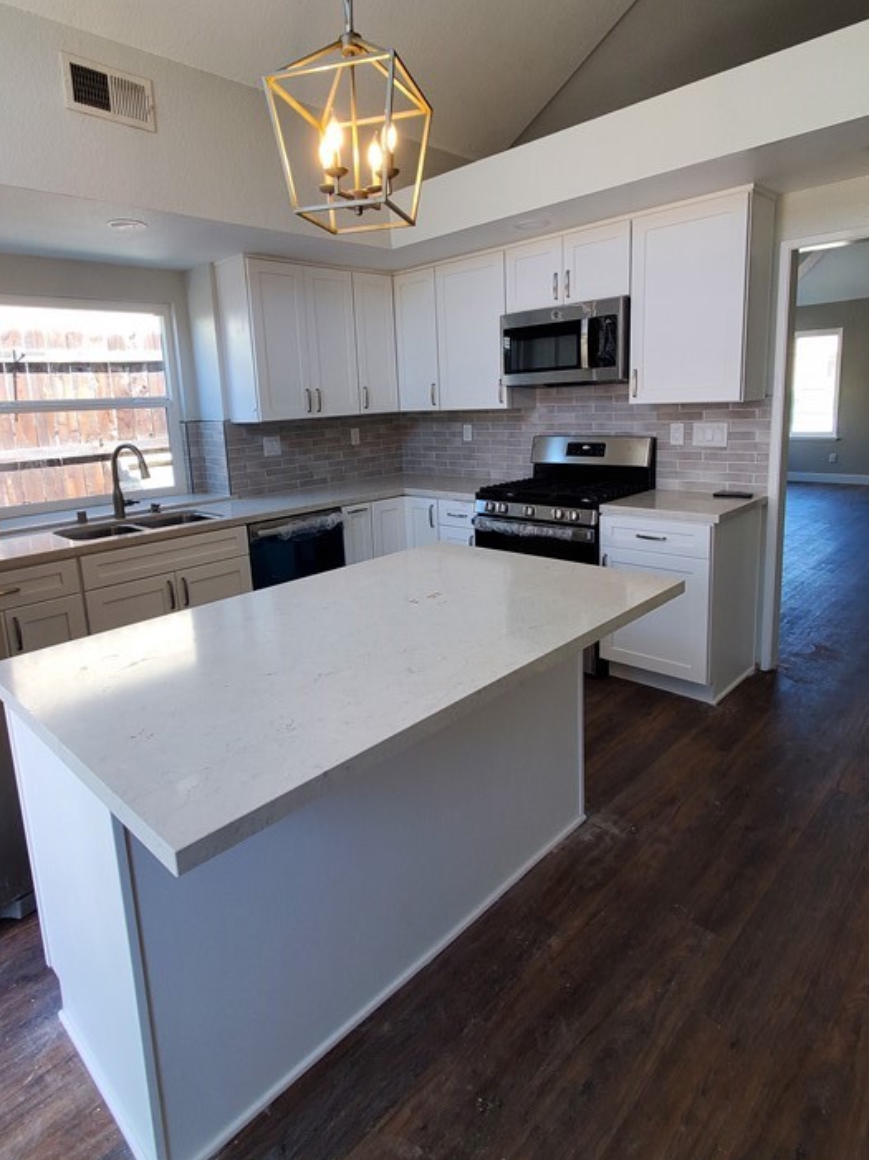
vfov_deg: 84.4
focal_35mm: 19
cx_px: 435
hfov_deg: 68.6
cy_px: 520
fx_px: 637
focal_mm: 1.8
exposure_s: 1/60
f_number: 2.2
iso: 80
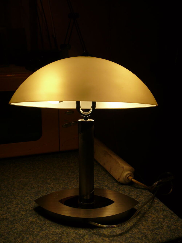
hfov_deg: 33.6
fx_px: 301
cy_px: 122
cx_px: 91
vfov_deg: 43.8
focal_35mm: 43
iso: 100
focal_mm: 9.1
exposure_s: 1/250
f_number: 4
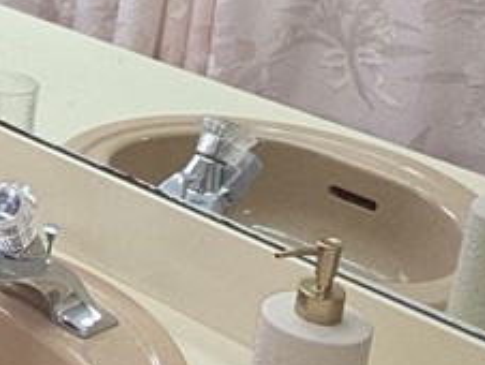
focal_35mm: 92
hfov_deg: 17.8
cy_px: 34
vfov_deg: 15.9
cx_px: -346
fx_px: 1290
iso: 80
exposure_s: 1/60
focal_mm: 2.2
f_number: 1.9
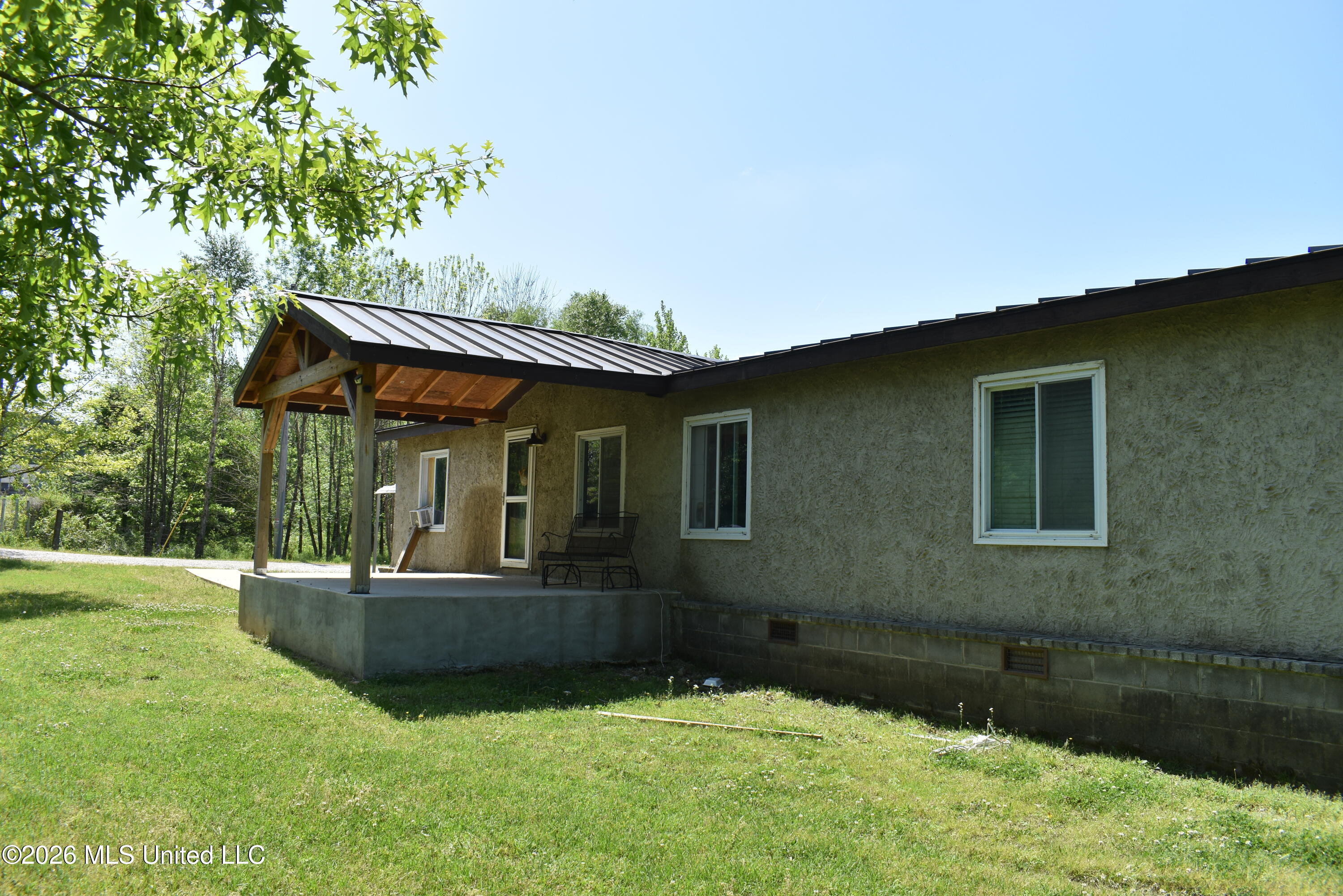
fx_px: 1007
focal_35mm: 27
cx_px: 672
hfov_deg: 67.4
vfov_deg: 47.9
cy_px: 448
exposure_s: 1/250
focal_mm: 18
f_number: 8
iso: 125
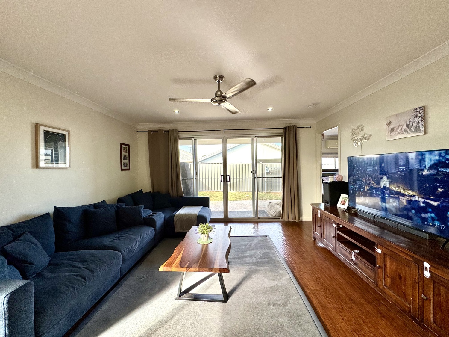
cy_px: 168
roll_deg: +1.1
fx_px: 182
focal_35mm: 14
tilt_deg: +0.1
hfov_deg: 102.1
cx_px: 224
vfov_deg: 85.7
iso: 50
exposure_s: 1/99
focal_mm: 2.22
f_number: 2.2
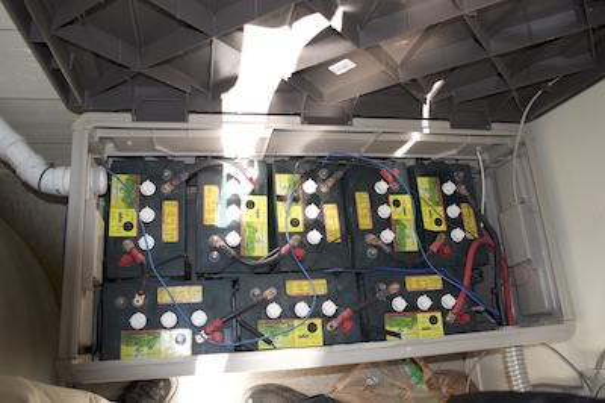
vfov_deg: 47.9
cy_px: 202
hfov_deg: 67.4
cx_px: 302
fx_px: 453
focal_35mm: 27
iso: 280
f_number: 4
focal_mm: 18
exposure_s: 1/125
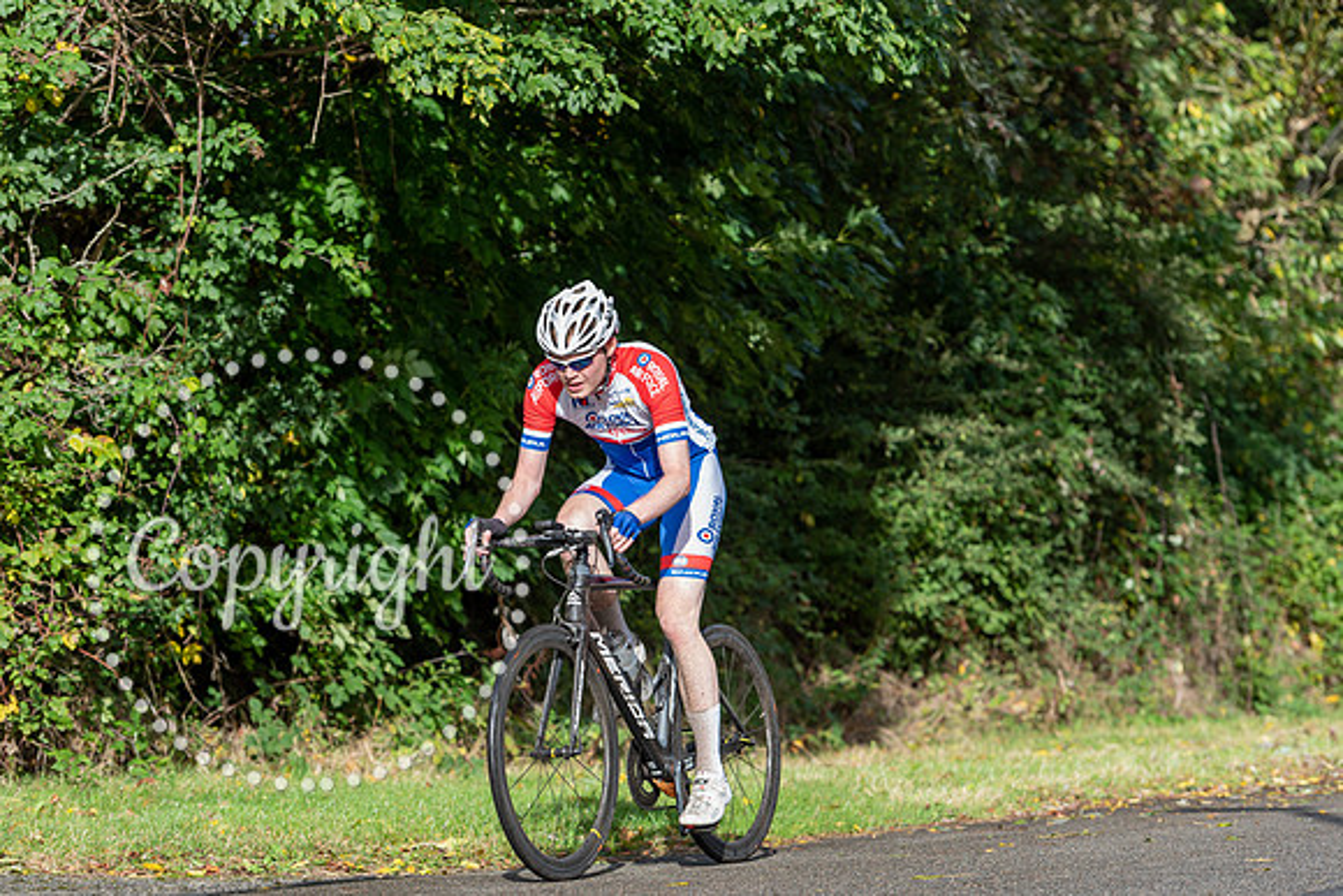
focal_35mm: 120
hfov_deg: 17.1
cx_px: 672
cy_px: 448
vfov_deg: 11.4
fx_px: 4478
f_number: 4
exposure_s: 1/800
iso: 200
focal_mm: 120
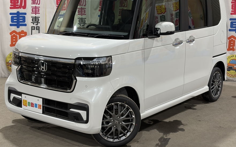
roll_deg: -0.9
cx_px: 116
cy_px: 66
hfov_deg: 36.3
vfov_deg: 23.1
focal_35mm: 56
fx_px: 360
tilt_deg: -9.2
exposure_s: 1/50
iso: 64
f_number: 1.6
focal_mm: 5.96
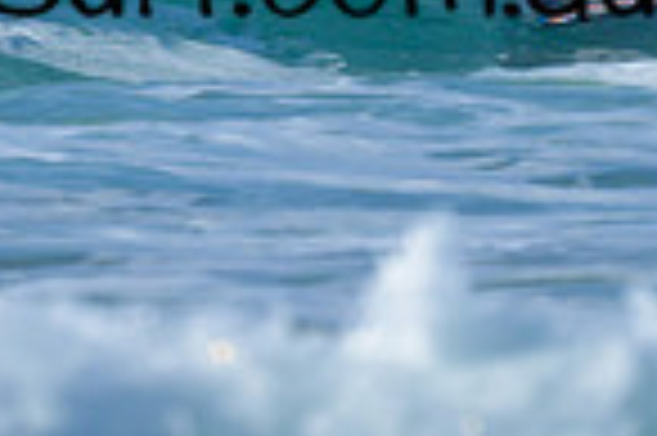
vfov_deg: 0.3
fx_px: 79480
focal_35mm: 4360
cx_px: 323
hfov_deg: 0.5
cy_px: -376
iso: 250
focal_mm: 800
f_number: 6.3
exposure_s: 1/2000
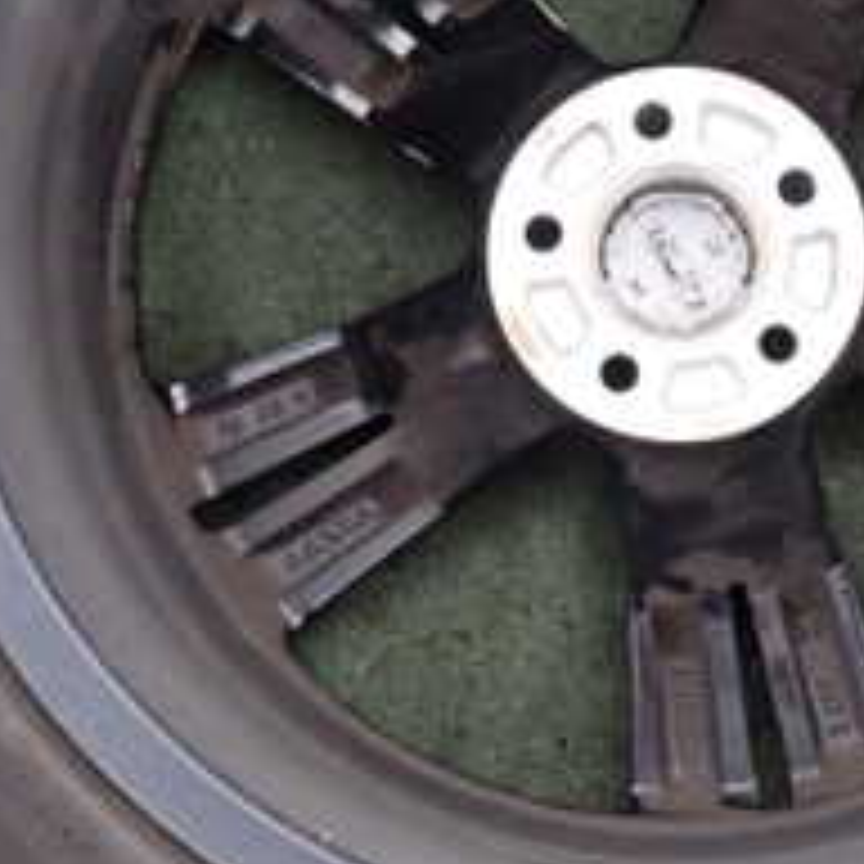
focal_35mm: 69
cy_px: 238
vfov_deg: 24.8
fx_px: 1948
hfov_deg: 24.7
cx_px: 657
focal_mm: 4.5
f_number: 2
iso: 500
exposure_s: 1/30
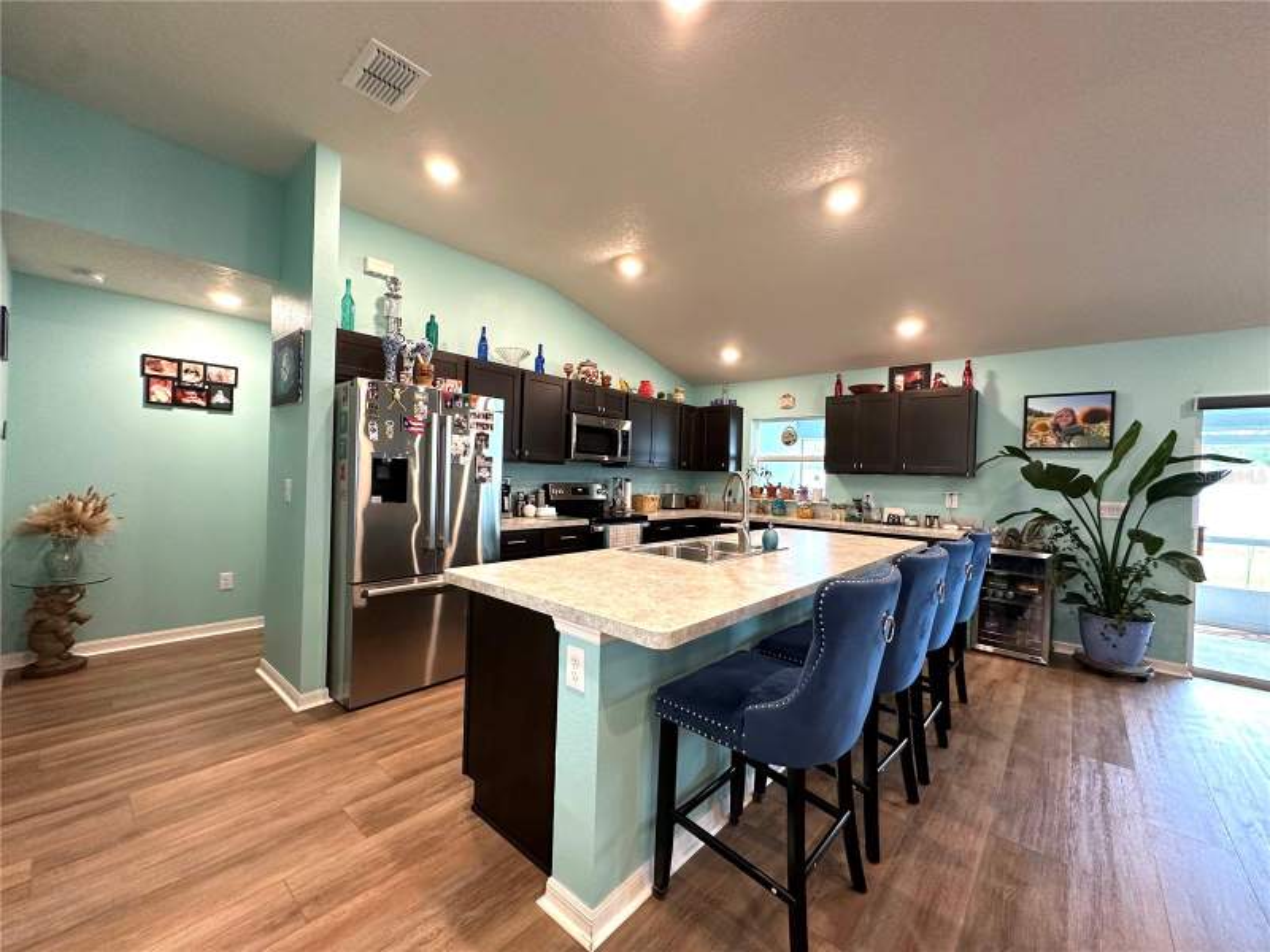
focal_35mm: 14
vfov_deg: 85.7
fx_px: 514
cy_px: 476
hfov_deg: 102.1
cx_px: 635
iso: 250
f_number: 2.2
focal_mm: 2.22
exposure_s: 1/60
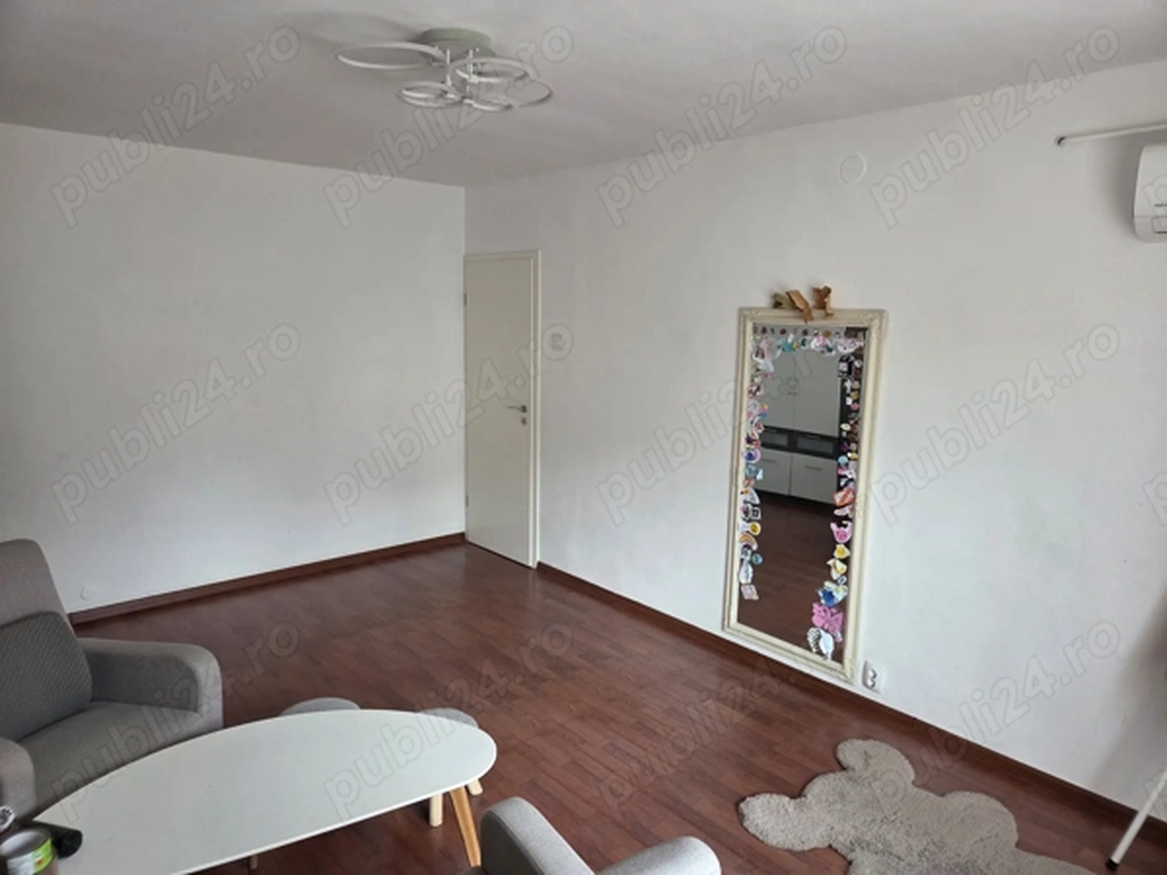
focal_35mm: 23
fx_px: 775
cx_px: 584
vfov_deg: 58.9
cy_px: 438
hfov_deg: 73.9
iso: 160
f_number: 1.8
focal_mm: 5.4
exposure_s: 1/100
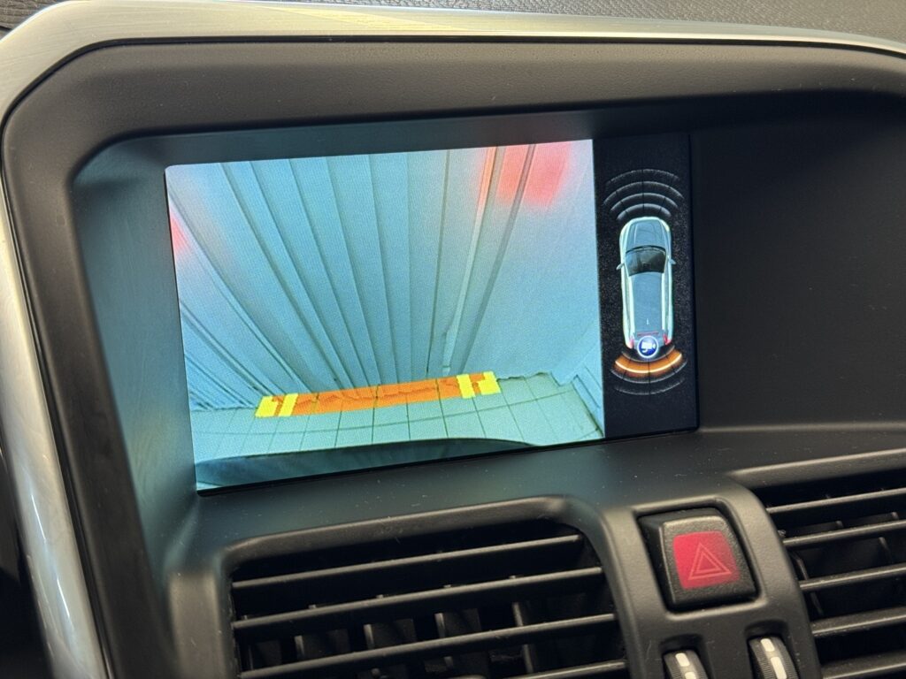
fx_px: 1256
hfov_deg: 39.7
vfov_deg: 30.3
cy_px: 340
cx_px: 453
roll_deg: +0.0
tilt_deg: -20.0
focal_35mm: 48
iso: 50
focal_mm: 6.76
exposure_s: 1/50
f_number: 1.78
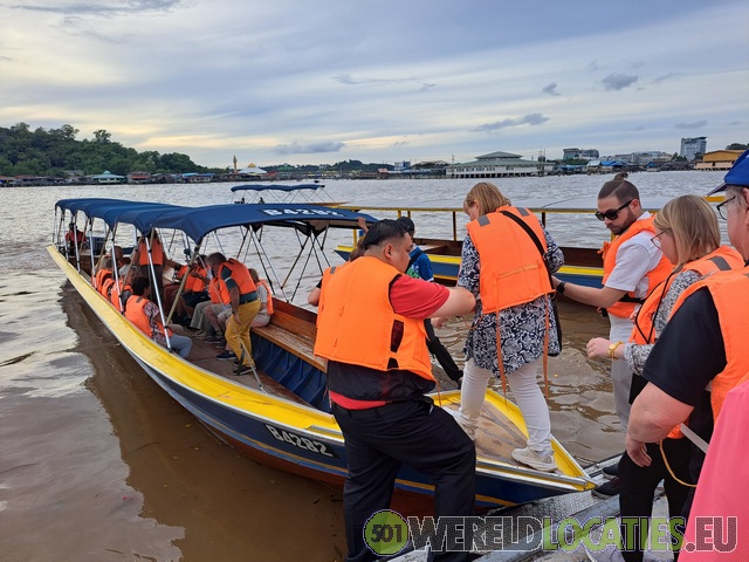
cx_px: 374
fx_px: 519
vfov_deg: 56.8
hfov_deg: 71.6
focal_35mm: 24
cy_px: 281
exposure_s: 1/295
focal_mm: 5.23
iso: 50
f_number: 1.8
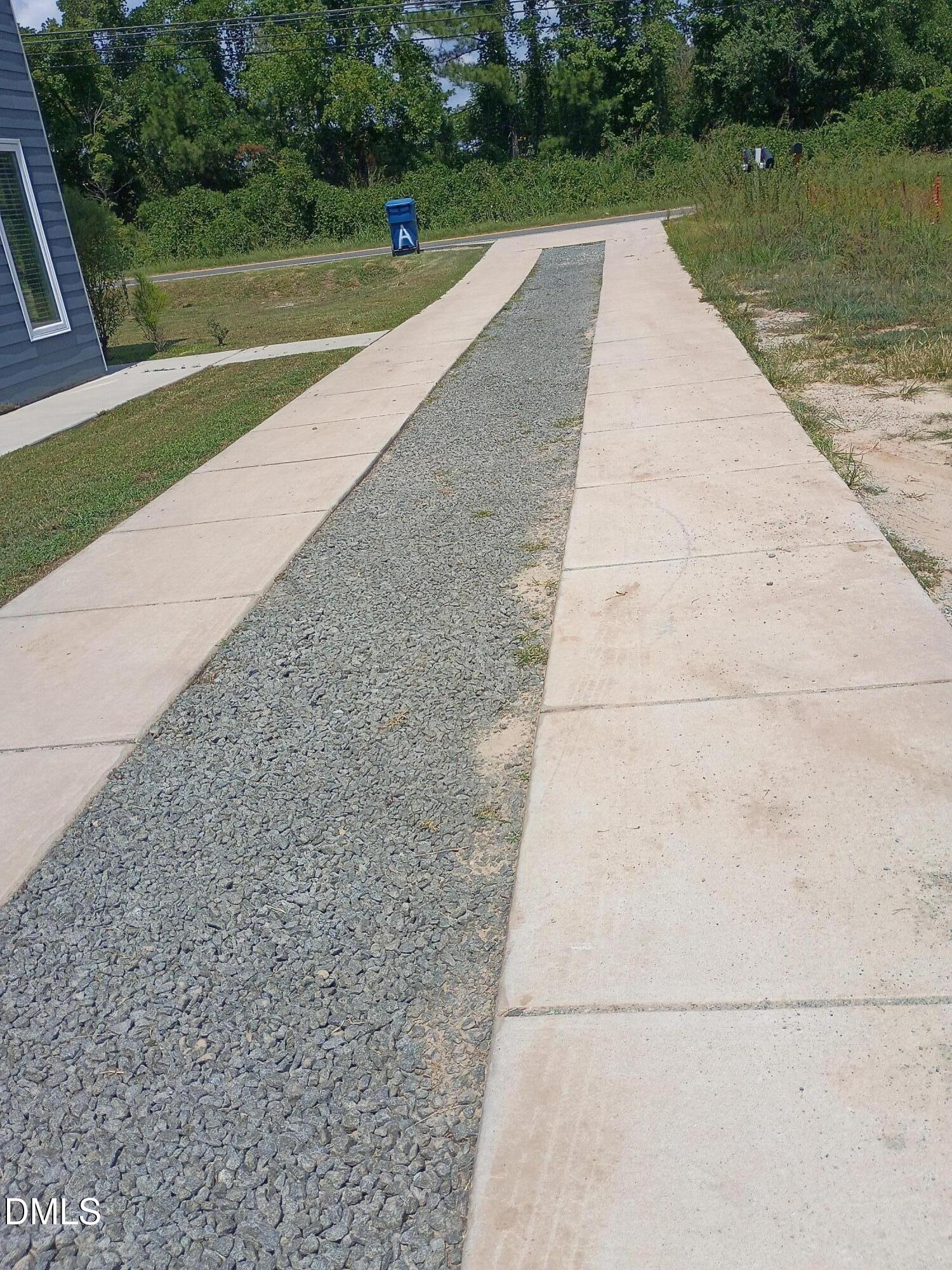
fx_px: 1063
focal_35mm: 29
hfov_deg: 48.2
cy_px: 635
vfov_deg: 61.7
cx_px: 476
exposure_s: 1/1866
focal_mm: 4.27
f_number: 1.8
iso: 102
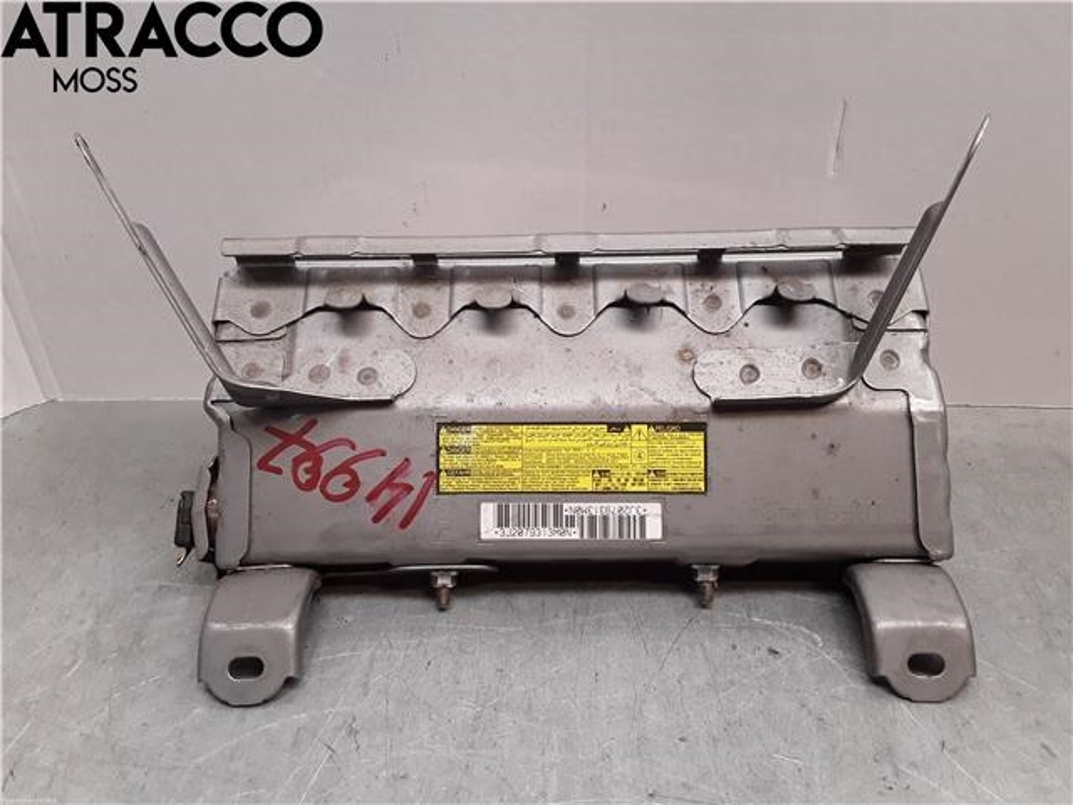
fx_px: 868
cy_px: 402
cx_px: 536
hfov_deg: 63.4
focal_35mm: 28
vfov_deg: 49.7
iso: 64
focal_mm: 2.91
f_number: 1.9
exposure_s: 1/100
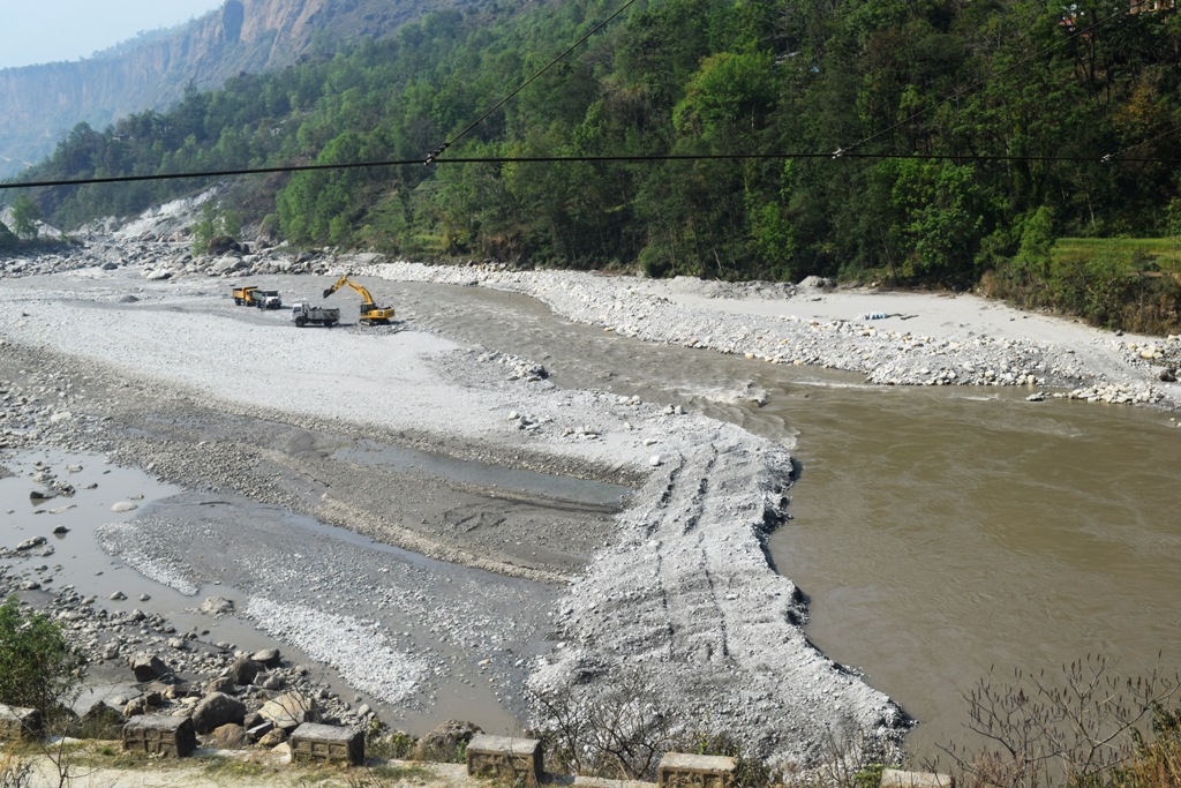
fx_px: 1329
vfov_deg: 33.0
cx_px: 590
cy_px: 394
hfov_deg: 47.9
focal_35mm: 40
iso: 200
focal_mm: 27
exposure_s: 1/400
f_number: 10
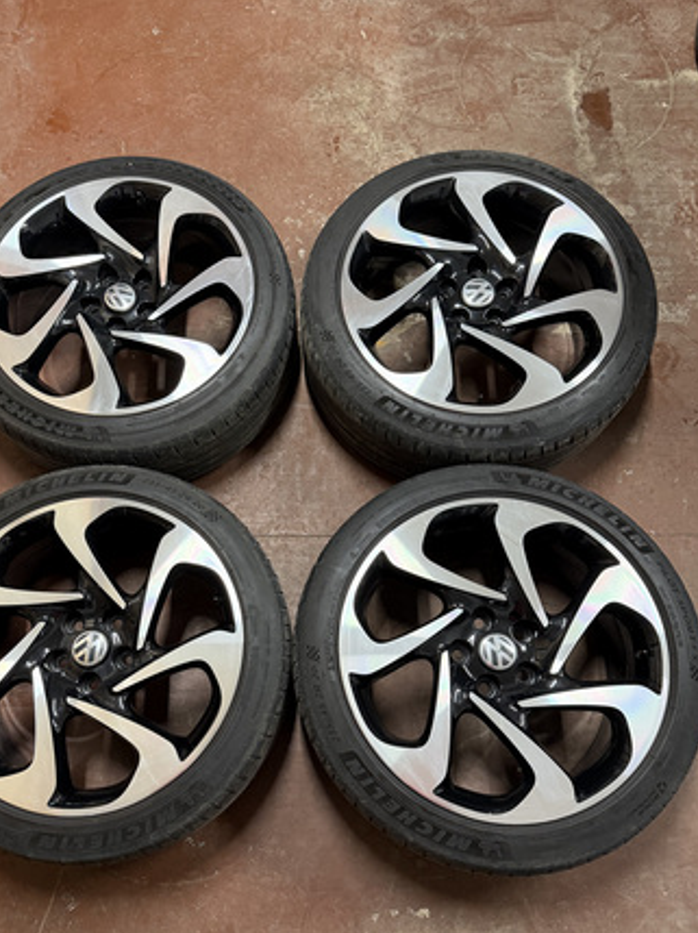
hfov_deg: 49.5
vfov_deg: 63.3
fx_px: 754
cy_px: 520
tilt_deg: -71.2
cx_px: 299
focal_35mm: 28
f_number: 1.78
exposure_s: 1/60
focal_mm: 6.76
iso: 500
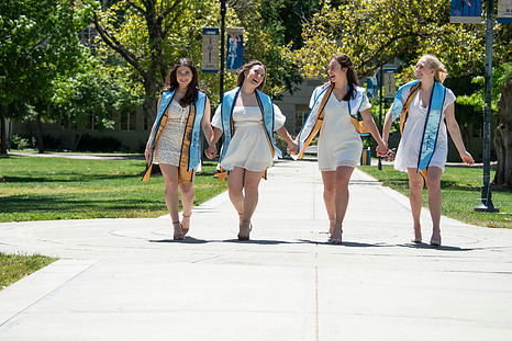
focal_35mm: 112
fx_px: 1593
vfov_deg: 12.2
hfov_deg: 18.3
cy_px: 133
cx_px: 268
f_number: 5.6
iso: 500
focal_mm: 90
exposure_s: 1/2500
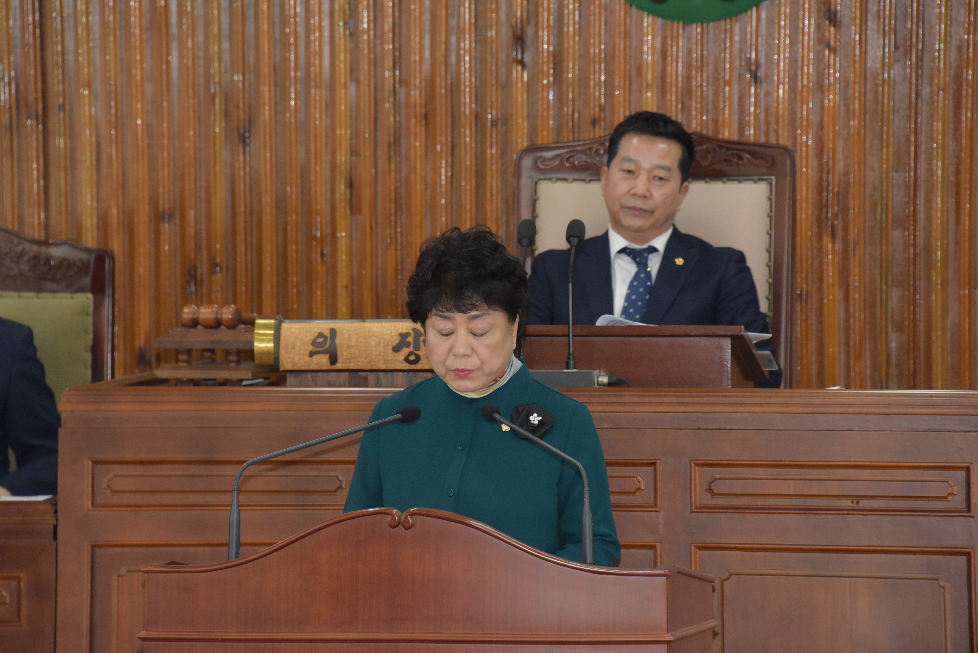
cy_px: 326
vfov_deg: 4.6
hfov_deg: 6.9
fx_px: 8153
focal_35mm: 300
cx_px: 489
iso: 4500
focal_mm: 300
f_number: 8
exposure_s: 1/200
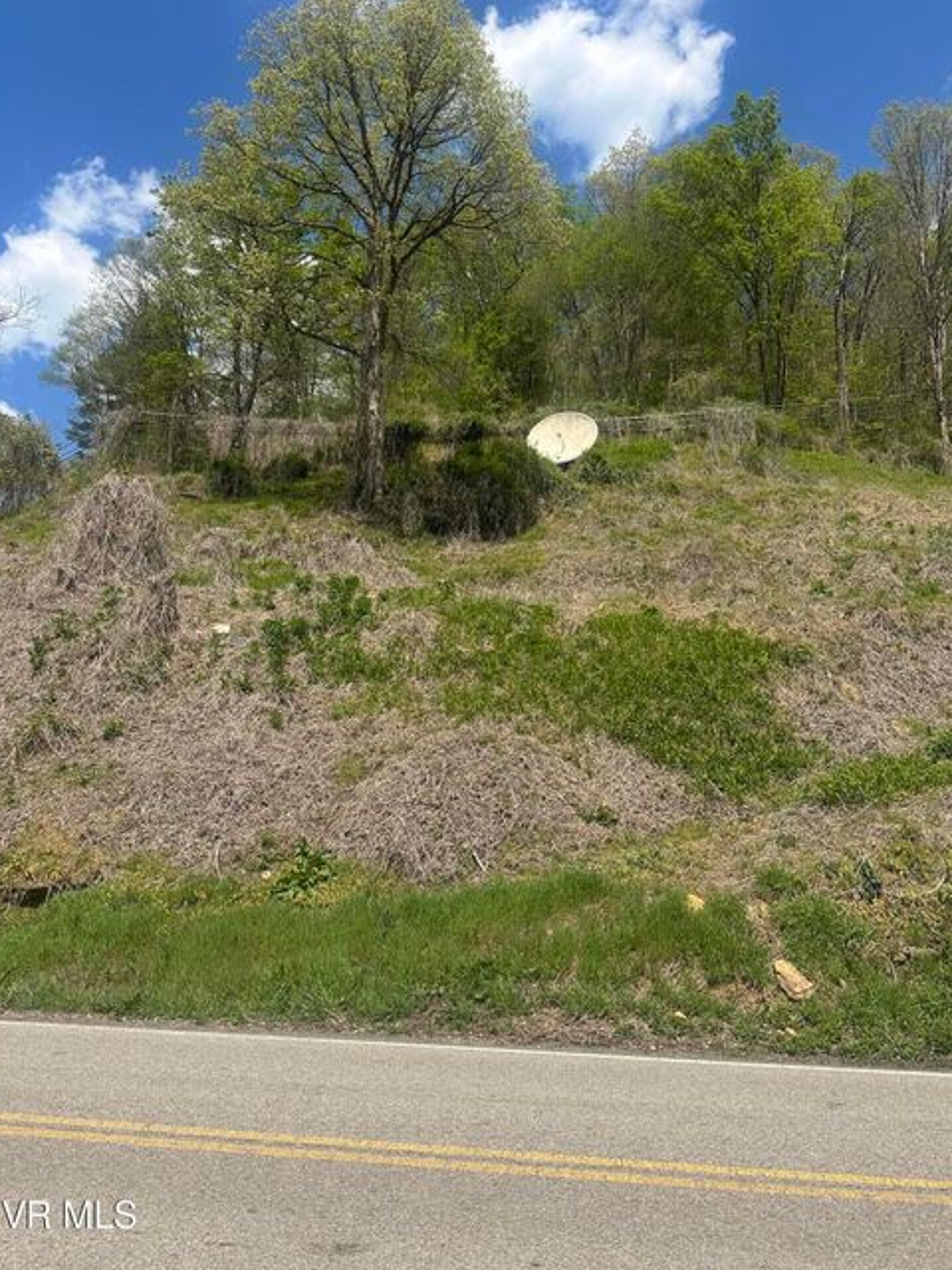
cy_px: 614
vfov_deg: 69.4
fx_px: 917
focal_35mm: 25
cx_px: 470
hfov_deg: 54.9
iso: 80
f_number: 1.78
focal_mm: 6.86
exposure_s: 1/4348
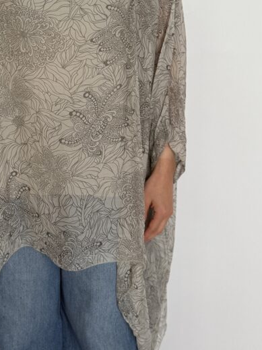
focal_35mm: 74
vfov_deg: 26.2
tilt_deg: -13.1
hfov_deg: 19.8
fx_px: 747
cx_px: 73
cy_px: 129
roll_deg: -0.7
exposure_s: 1/121
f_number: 1.78
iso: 80
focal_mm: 6.76
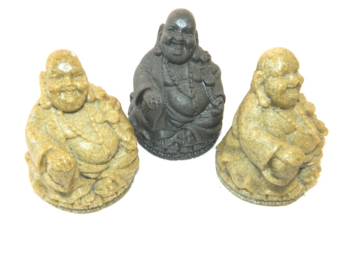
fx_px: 407
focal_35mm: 41
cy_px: 129
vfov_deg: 35.1
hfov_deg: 45.8
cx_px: 172
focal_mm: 7.3
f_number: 3.5
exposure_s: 1/40
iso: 200
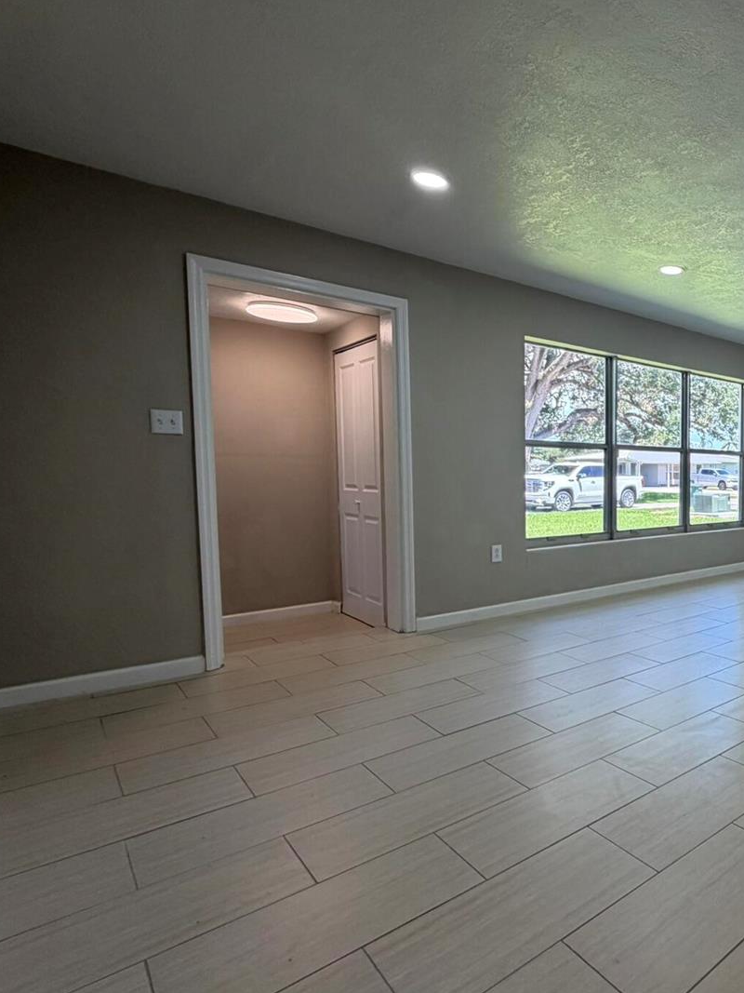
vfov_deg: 79.0
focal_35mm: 21
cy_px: 511
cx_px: 717
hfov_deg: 52.6
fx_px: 602
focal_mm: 2.22
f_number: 2.2
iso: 80
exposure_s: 1/120
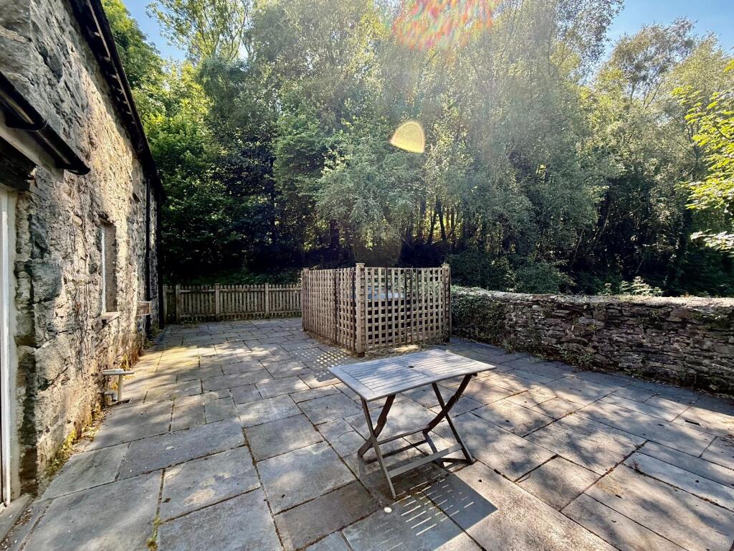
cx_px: 367
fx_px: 297
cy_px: 276
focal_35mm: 14
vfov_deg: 85.7
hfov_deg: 102.1
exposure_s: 1/326
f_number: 2.2
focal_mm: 2.22
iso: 64
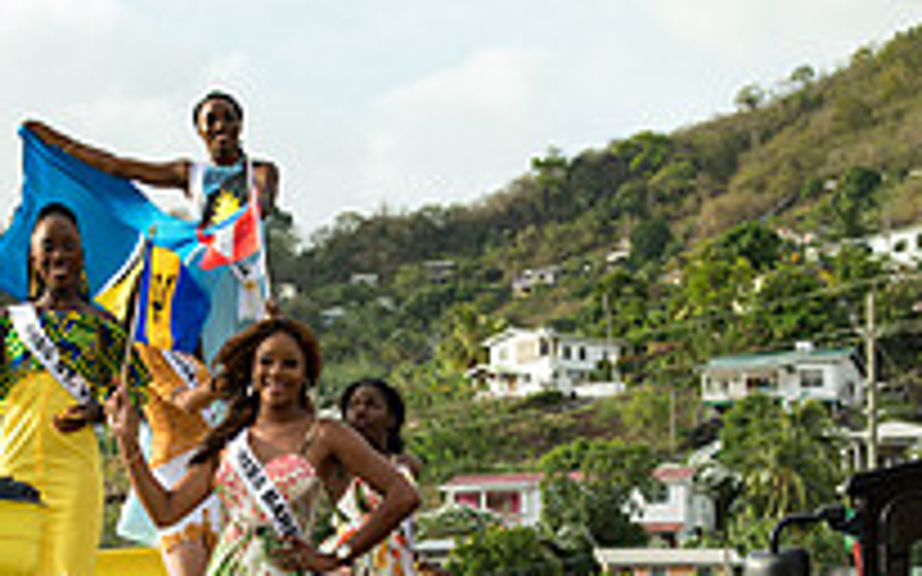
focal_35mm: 101
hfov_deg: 20.5
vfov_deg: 12.9
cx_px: 243
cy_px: 470
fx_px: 2537
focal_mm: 35
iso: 80
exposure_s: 1/125
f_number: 6.3
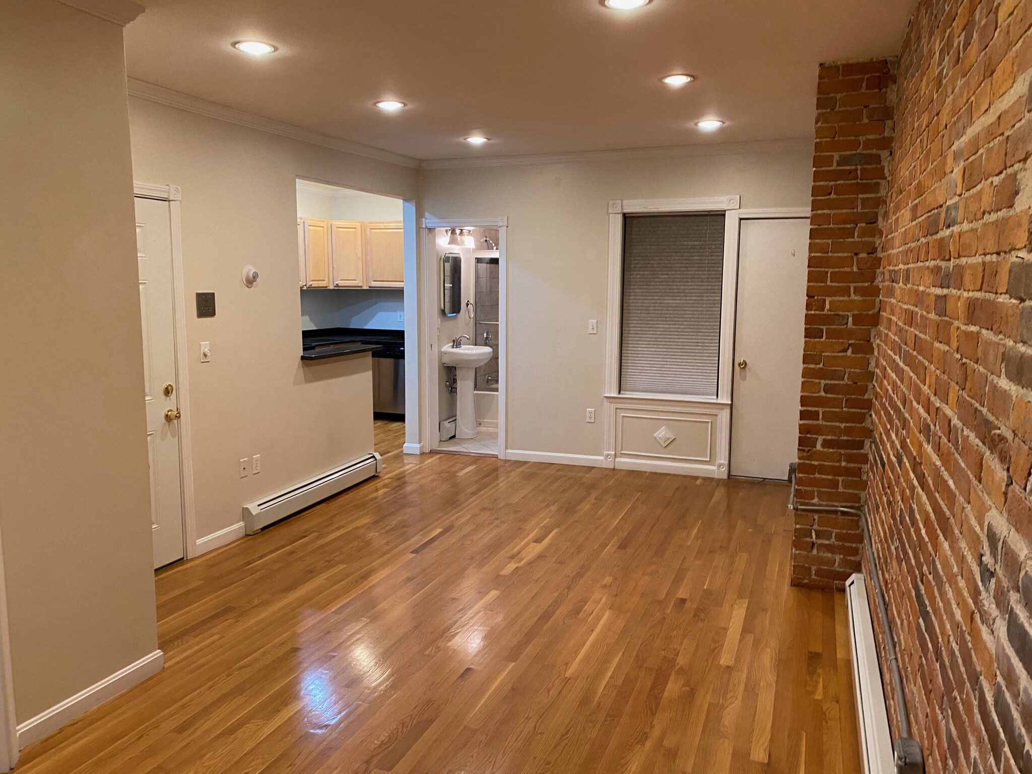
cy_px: 387
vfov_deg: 53.1
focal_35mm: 26
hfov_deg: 67.3
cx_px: 516
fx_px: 775
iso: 250
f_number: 1.8
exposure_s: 1/60
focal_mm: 4.25
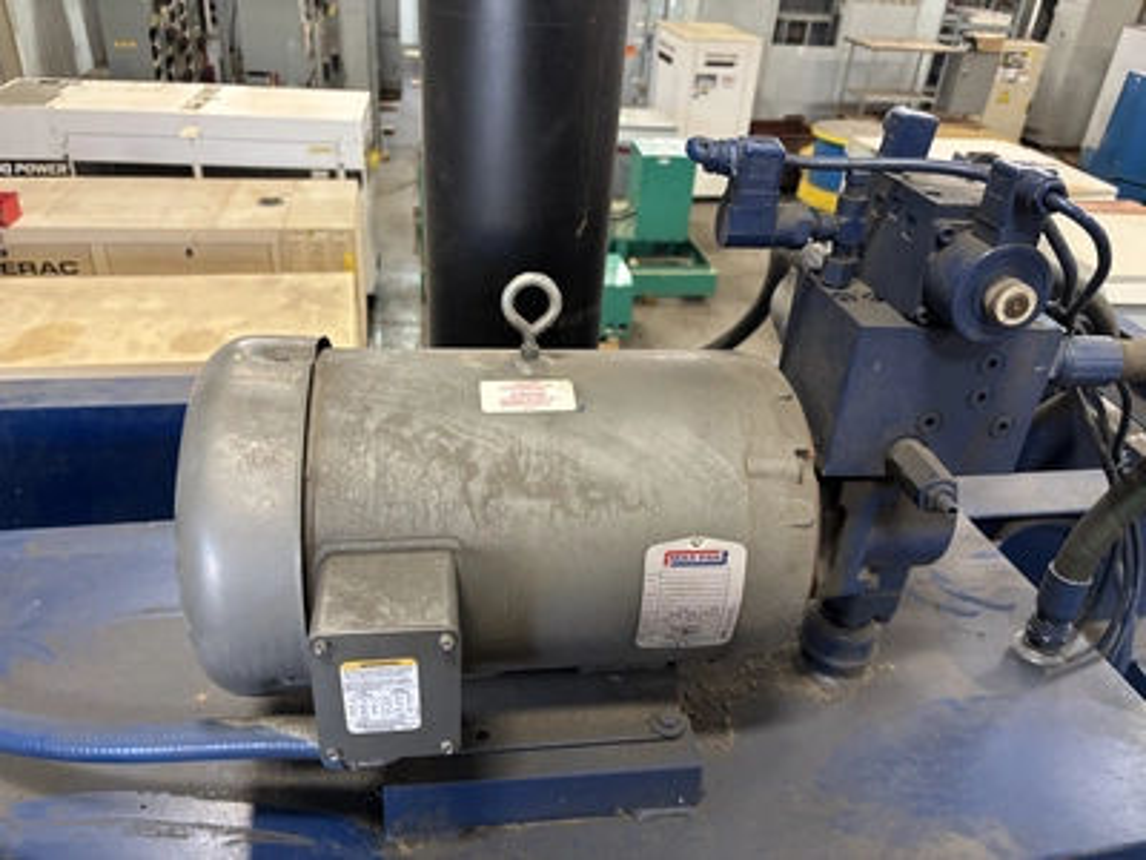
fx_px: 861
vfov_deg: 53.1
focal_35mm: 26
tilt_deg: -30.4
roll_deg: -4.8
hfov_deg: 67.3
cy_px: 430
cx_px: 573
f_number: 1.6
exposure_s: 1/60
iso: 250
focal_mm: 5.96
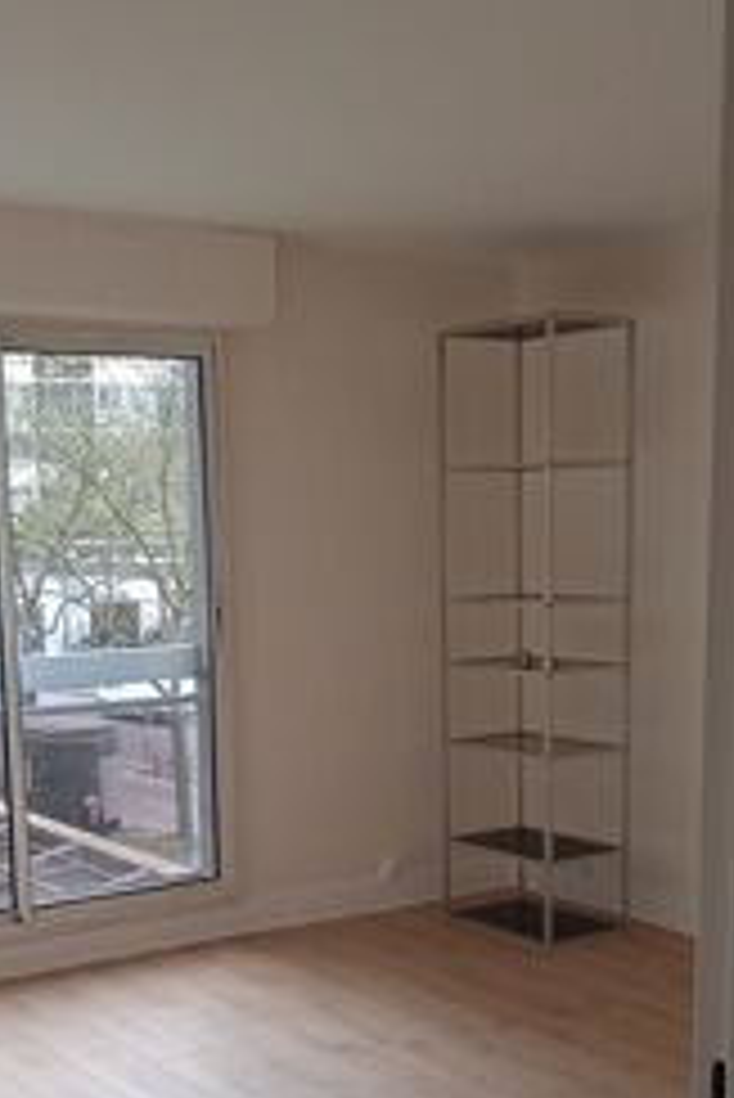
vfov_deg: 38.2
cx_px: 306
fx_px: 1557
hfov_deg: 26.5
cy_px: 776
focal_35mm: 51
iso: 182
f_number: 2.2
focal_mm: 3.43
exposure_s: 1/100
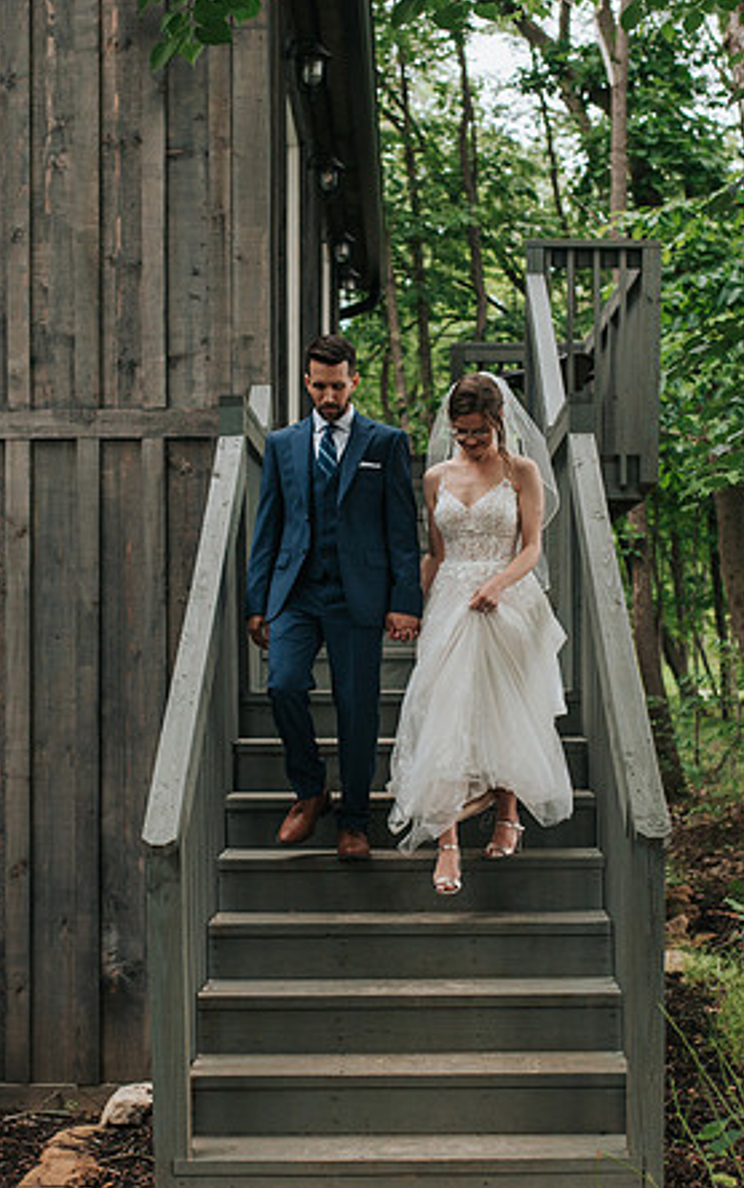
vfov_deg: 32.4
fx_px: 2041
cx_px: 369
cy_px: 686
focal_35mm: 63
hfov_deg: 20.7
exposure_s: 1/800
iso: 640
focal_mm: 35
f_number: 2.8
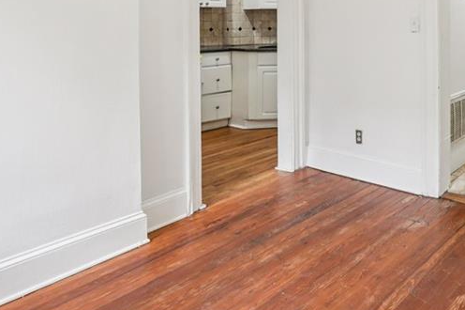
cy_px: 23
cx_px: 414
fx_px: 426
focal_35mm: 33
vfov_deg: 37.0
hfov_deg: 51.0
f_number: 8
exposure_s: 1/20
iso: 800
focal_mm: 16
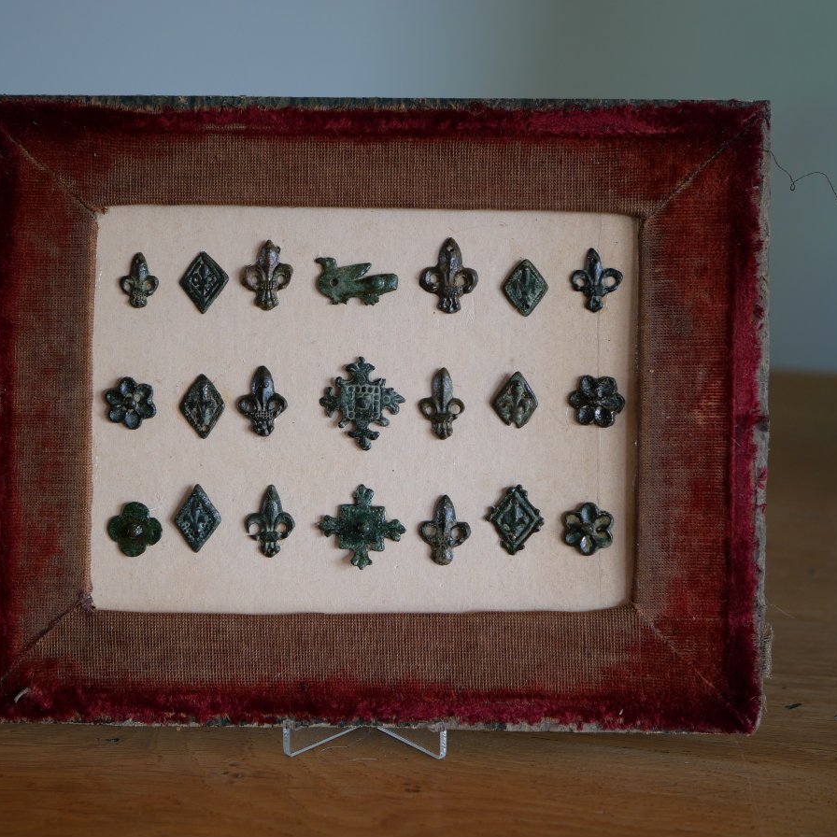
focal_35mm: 71
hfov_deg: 24.3
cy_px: 419
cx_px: 363
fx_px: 1942
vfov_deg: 24.3
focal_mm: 30
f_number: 2.8
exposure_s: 1/60
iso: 250
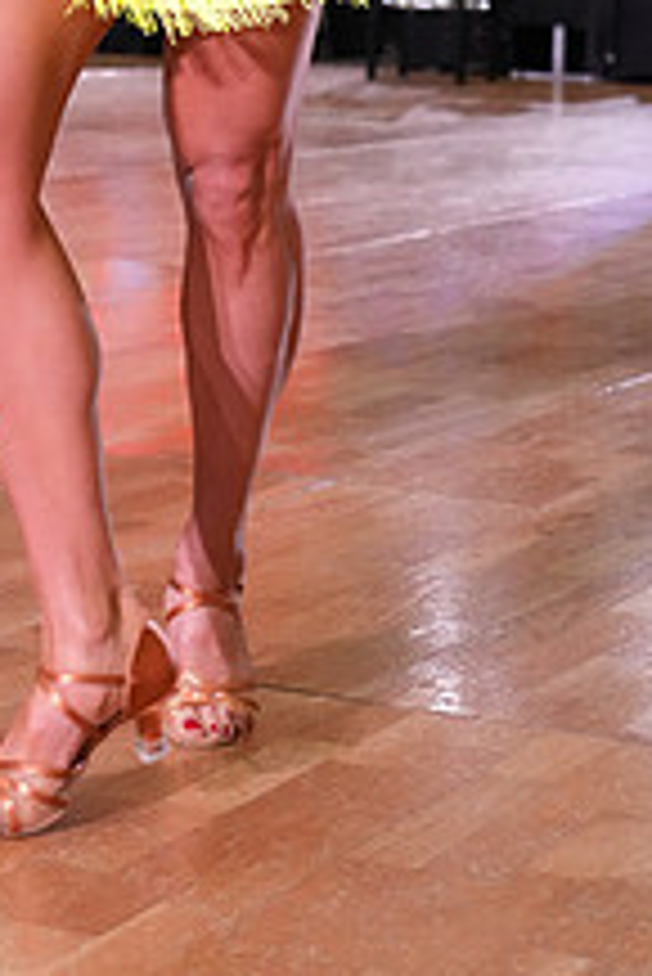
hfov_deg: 11.0
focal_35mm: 123
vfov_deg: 15.9
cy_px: -234
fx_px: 3336
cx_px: -124
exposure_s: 1/320
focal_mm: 46
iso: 5000
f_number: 5
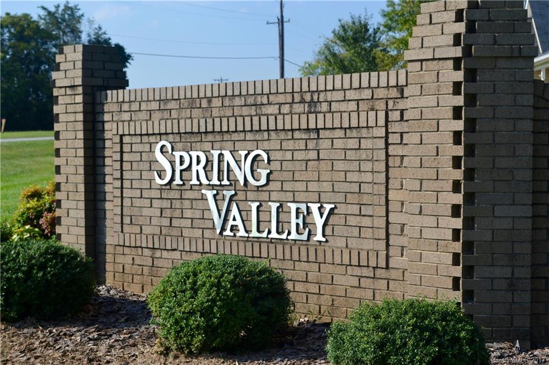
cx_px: 274
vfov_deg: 19.7
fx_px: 1052
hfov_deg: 29.3
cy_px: 182
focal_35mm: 69
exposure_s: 1/250
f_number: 8
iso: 100
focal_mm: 46
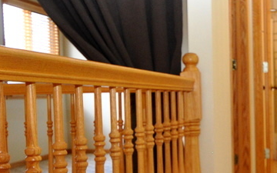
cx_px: 223
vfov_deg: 18.7
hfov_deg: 29.1
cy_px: 136
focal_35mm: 69
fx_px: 521
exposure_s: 1/60
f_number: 4
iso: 500
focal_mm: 10
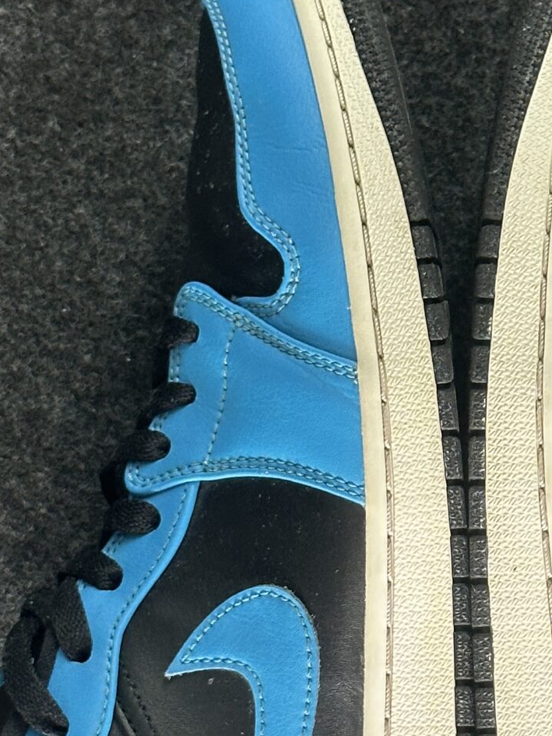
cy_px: 613
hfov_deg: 11.3
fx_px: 2763
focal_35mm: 130
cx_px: 482
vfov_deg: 15.1
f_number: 1.78
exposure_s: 1/50
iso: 200
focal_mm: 6.86
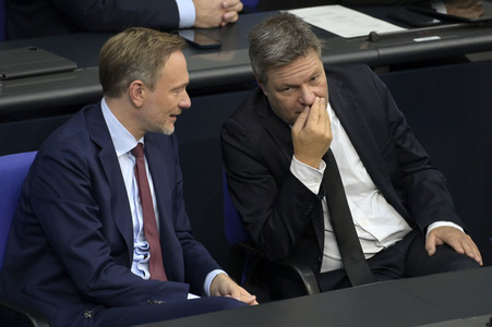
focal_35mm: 410
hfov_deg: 5.0
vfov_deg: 3.3
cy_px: 164
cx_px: 246
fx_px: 5599
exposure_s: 1/320
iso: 10000
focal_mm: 410
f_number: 5.6
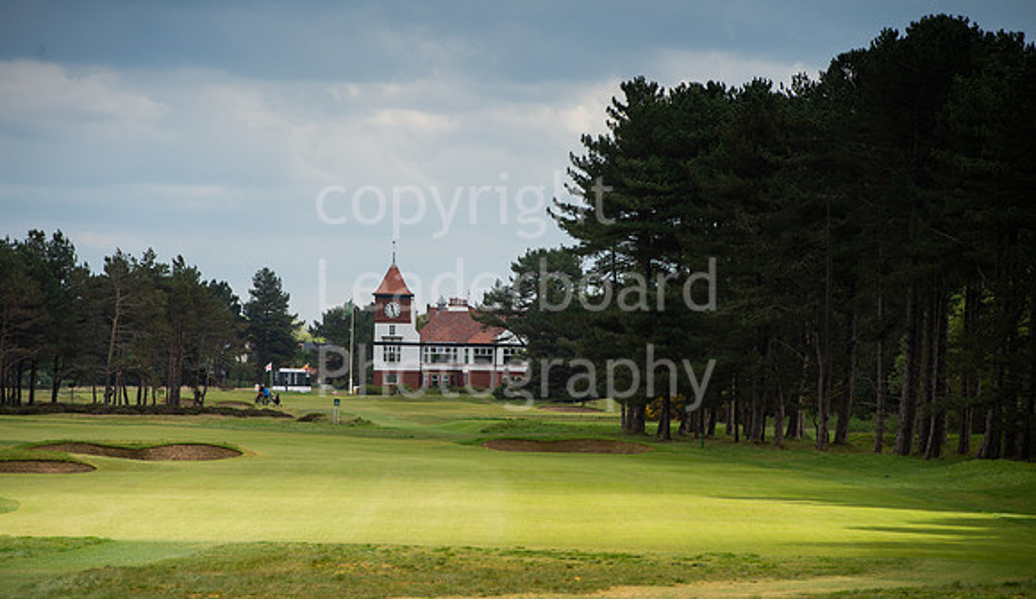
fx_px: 5881
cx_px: 506
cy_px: 302
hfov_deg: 10.1
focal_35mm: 213
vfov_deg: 5.8
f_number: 6.3
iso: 200
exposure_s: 1/1000
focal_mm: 200
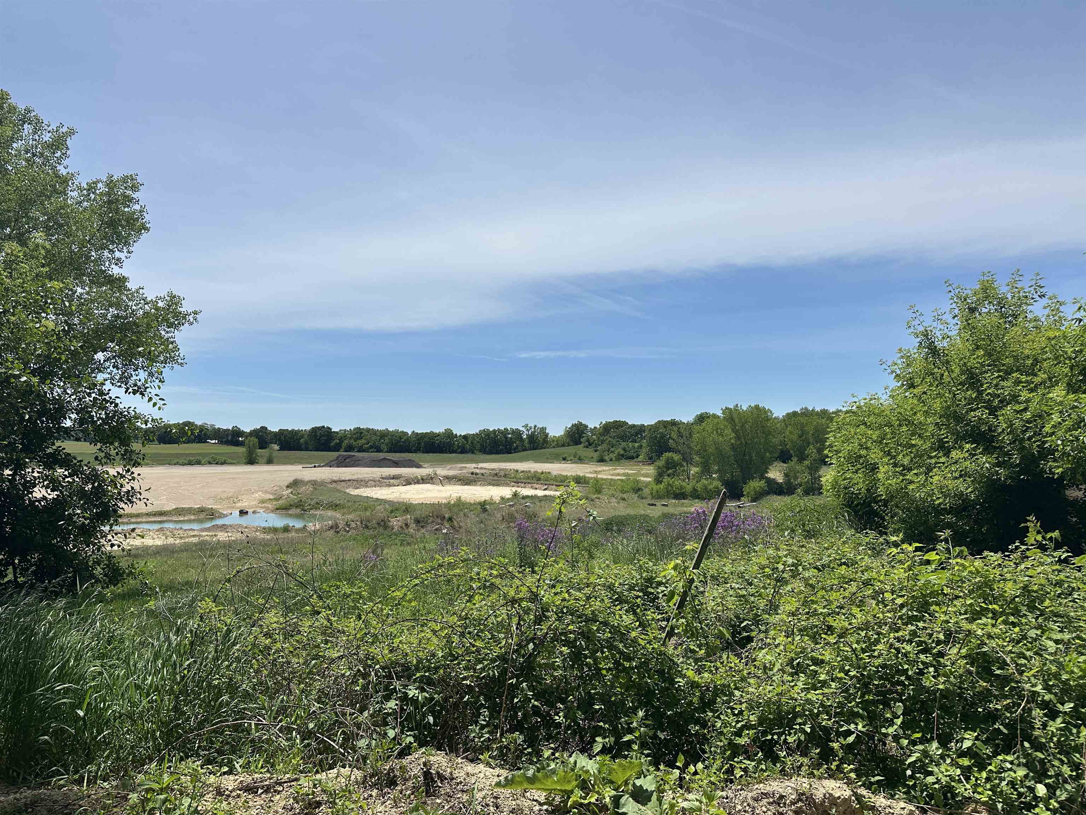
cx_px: 543
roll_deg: -0.4
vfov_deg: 56.8
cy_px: 408
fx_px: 753
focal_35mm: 24
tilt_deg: +4.0
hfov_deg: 71.6
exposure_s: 1/8197
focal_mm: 6.86
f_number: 1.78
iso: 80
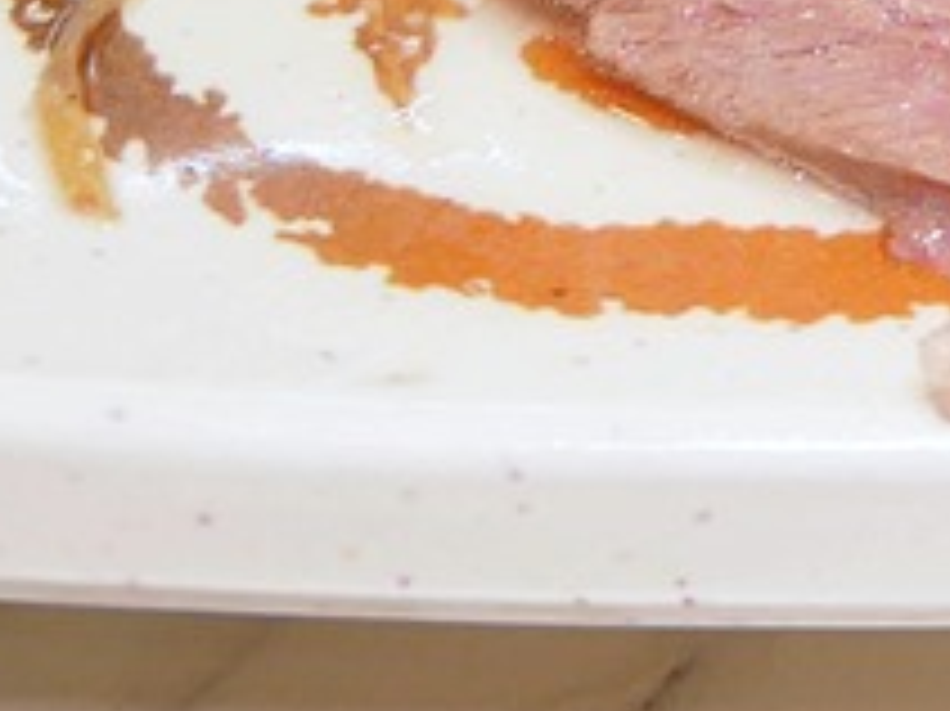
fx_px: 3648
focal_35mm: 133
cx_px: 1364
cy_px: -659
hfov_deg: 14.0
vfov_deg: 10.3
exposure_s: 1/100
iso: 200
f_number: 3.5
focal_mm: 14
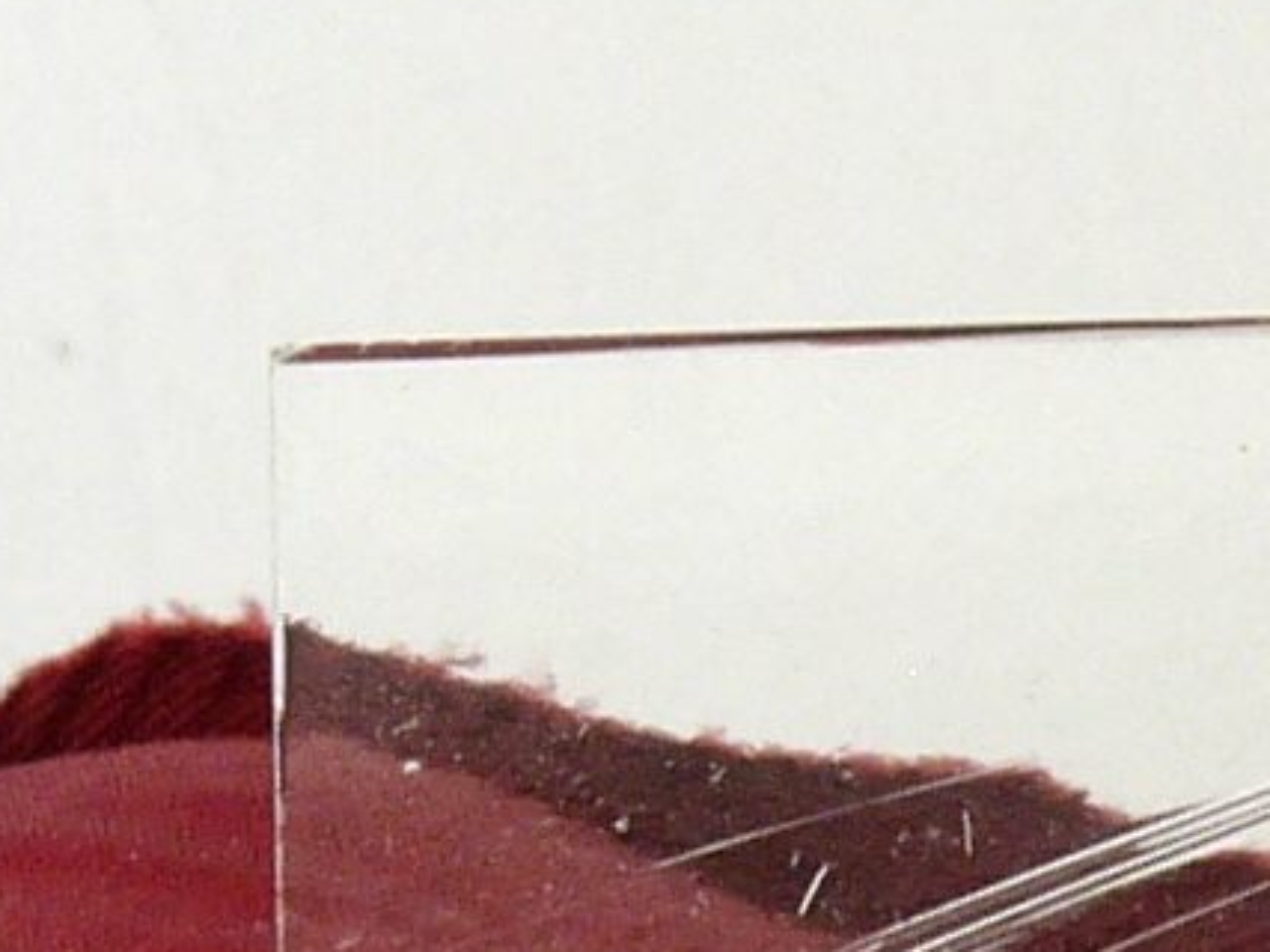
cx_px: 2388
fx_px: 19806
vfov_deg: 2.7
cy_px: 1199
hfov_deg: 3.6
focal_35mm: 540
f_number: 7.1
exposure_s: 1/4
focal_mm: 22.5
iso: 100
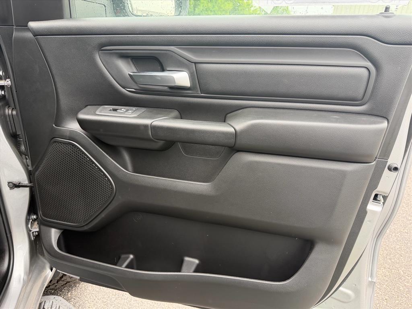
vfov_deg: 56.8
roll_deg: -5.3
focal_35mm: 24
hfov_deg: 71.6
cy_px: 154
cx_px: 206
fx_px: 286
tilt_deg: -19.9
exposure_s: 1/191
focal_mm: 6.76
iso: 160
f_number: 1.78
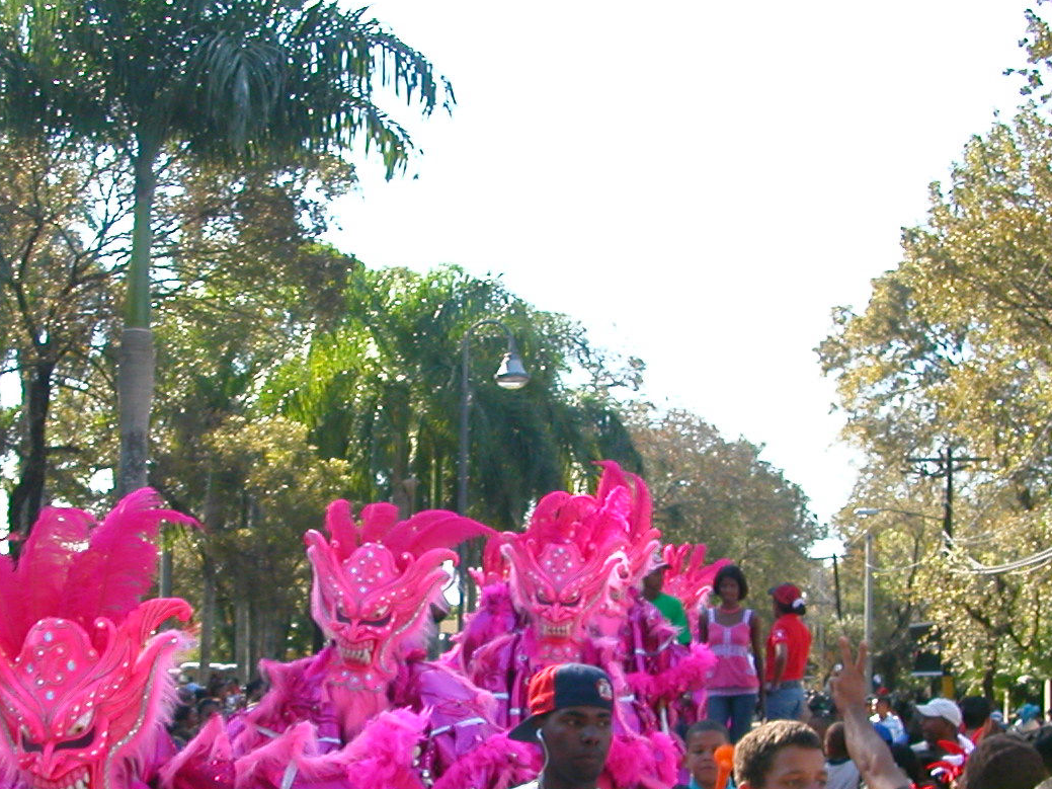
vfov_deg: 25.3
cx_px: 487
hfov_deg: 33.8
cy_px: 594
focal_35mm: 57
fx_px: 1732
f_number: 2.7
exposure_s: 1/356
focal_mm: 5.6
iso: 100
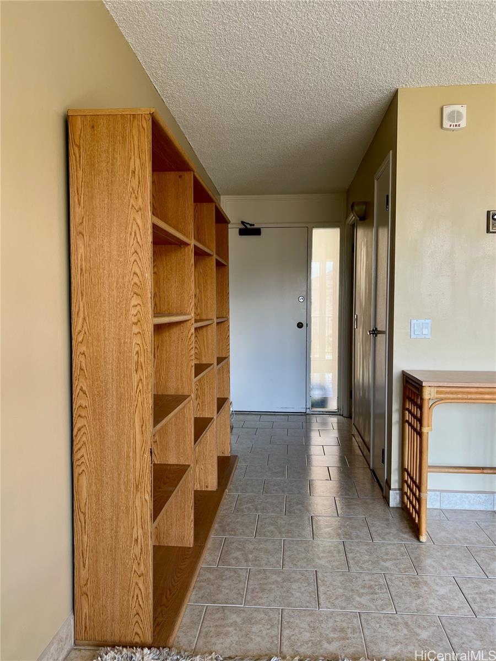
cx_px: 248
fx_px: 497
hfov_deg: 53.1
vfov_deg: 67.3
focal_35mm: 26
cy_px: 330
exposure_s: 1/121
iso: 40
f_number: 1.5
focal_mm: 5.7
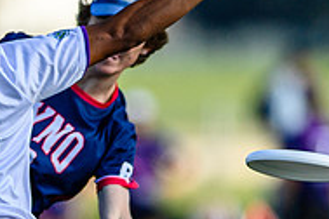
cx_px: -102
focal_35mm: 2431
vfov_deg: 0.6
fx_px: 22215
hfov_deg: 0.8
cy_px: 152
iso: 100
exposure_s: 1/2000
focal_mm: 400
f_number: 3.2
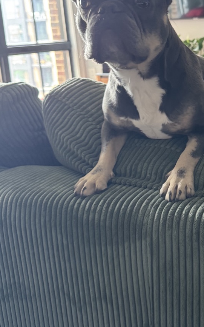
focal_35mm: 47
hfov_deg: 25.8
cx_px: 211
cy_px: 111
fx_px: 418
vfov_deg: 42.1
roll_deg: +2.3
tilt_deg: -10.2
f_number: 1.78
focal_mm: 6.76
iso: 400
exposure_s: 1/60
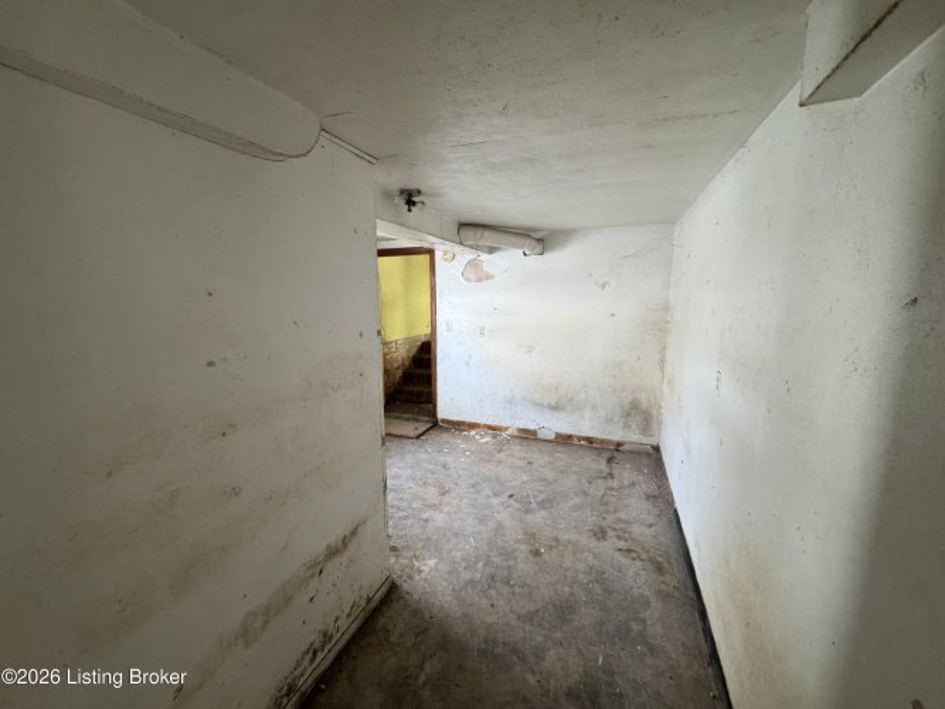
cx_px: 472
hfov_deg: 102.1
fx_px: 382
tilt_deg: -10.1
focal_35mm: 14
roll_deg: +0.4
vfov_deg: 85.7
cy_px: 354
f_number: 2.2
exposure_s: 1/98
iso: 320
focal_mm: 2.22
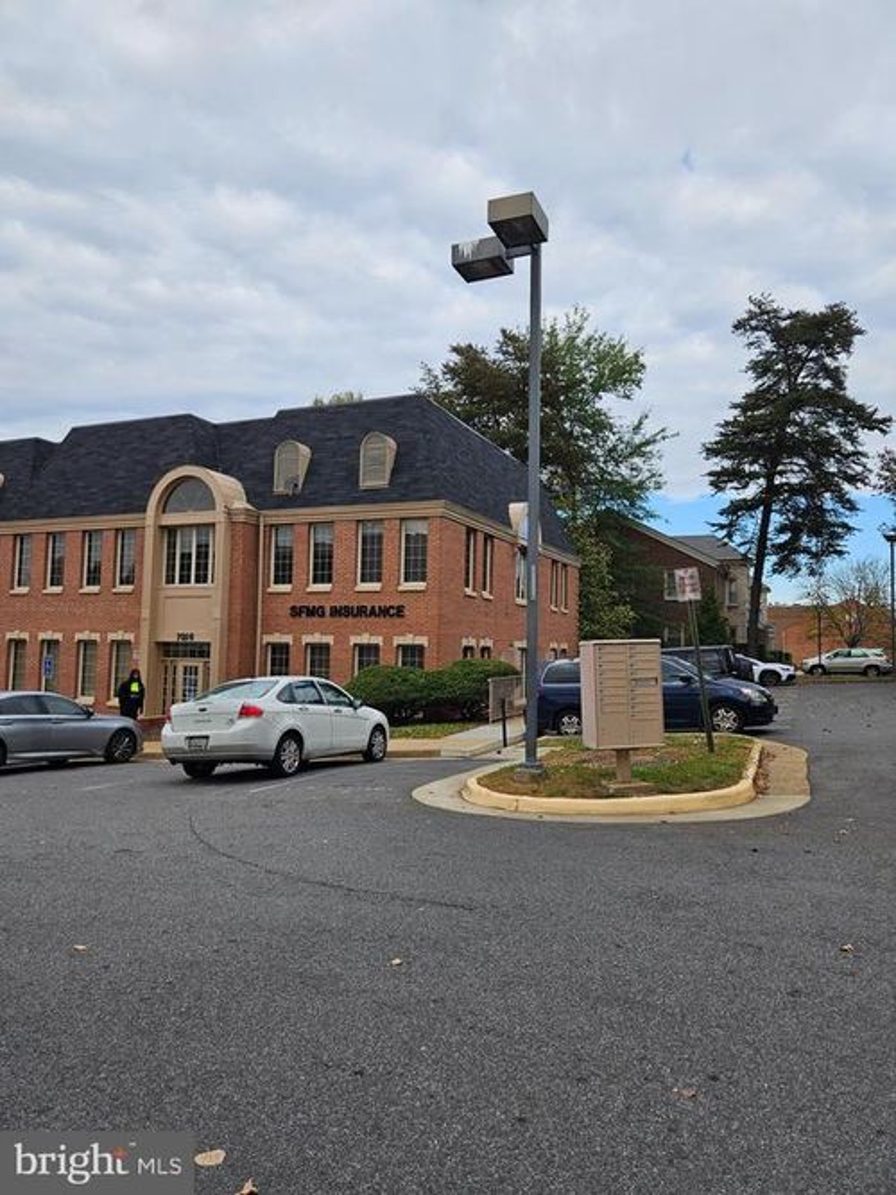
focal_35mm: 23
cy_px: 598
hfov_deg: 58.9
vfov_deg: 73.9
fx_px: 794
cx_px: 448
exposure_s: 1/1437
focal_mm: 5.4
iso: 32
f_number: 1.8
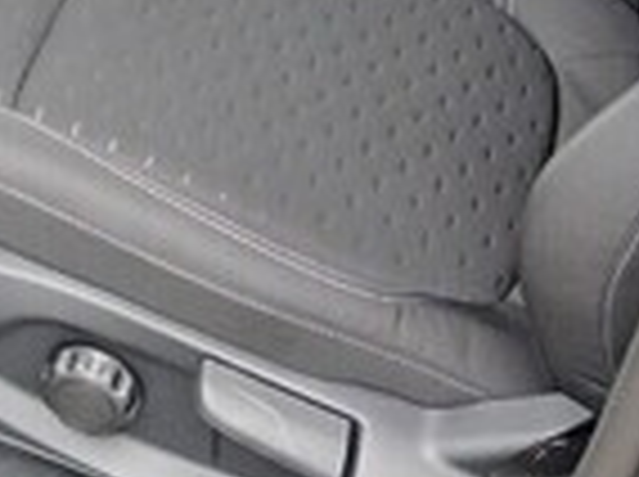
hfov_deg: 18.8
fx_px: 1861
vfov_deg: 13.8
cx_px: -36
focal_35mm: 101
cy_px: -209
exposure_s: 1/50
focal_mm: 3.98
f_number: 1.8
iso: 200
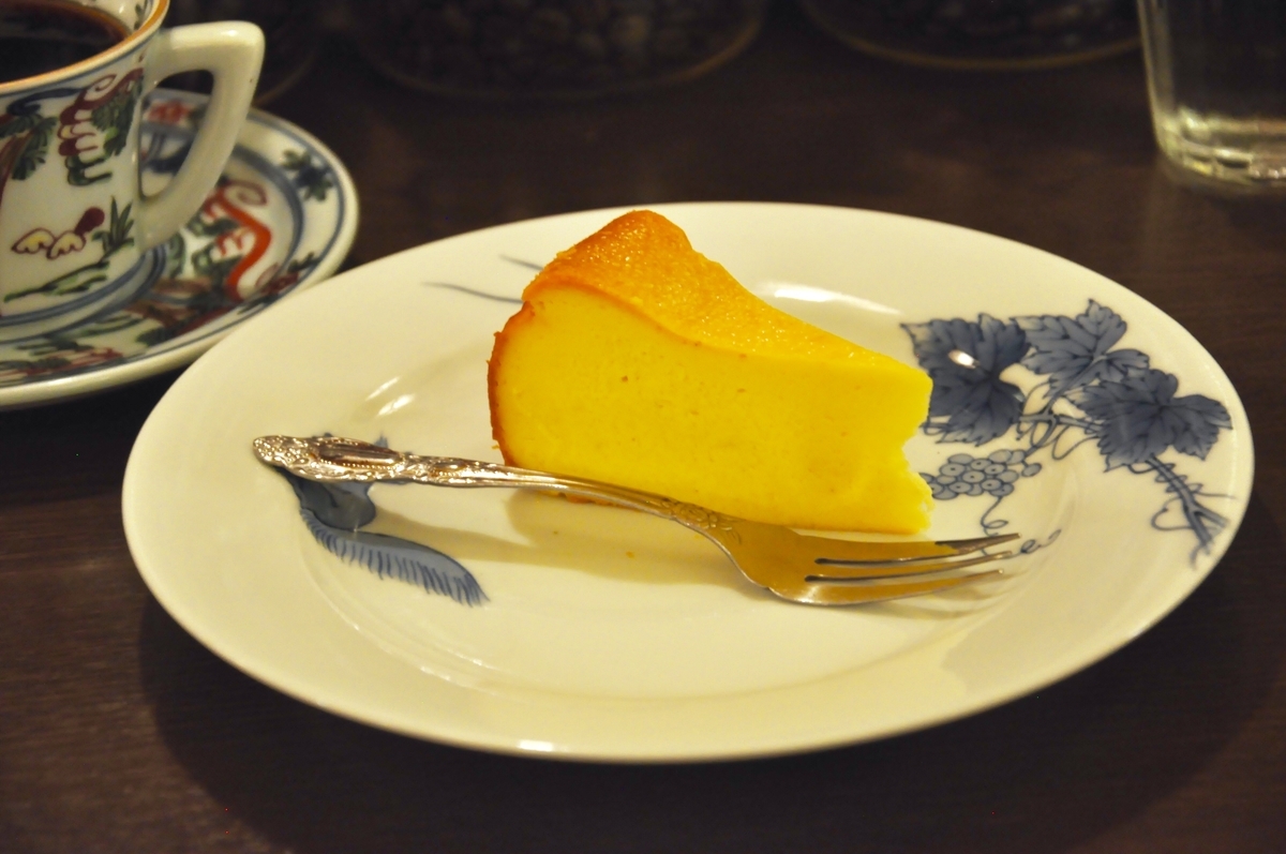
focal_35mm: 112
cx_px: 643
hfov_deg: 18.2
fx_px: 4014
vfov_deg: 12.1
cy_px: 427
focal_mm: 75
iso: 1600
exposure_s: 1/6
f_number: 5.3
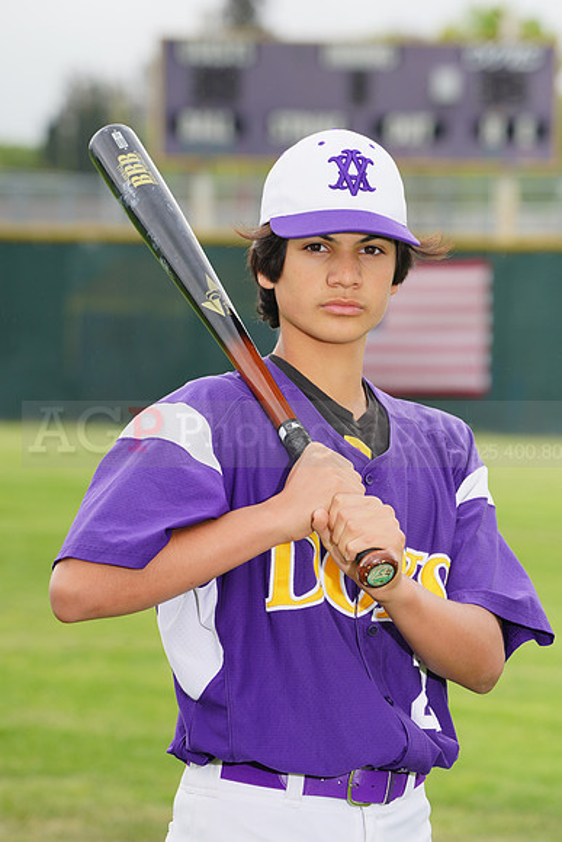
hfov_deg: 5.7
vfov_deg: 8.5
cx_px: 281
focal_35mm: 241
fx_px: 5640
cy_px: 421
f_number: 9
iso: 200
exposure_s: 1/250
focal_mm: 241
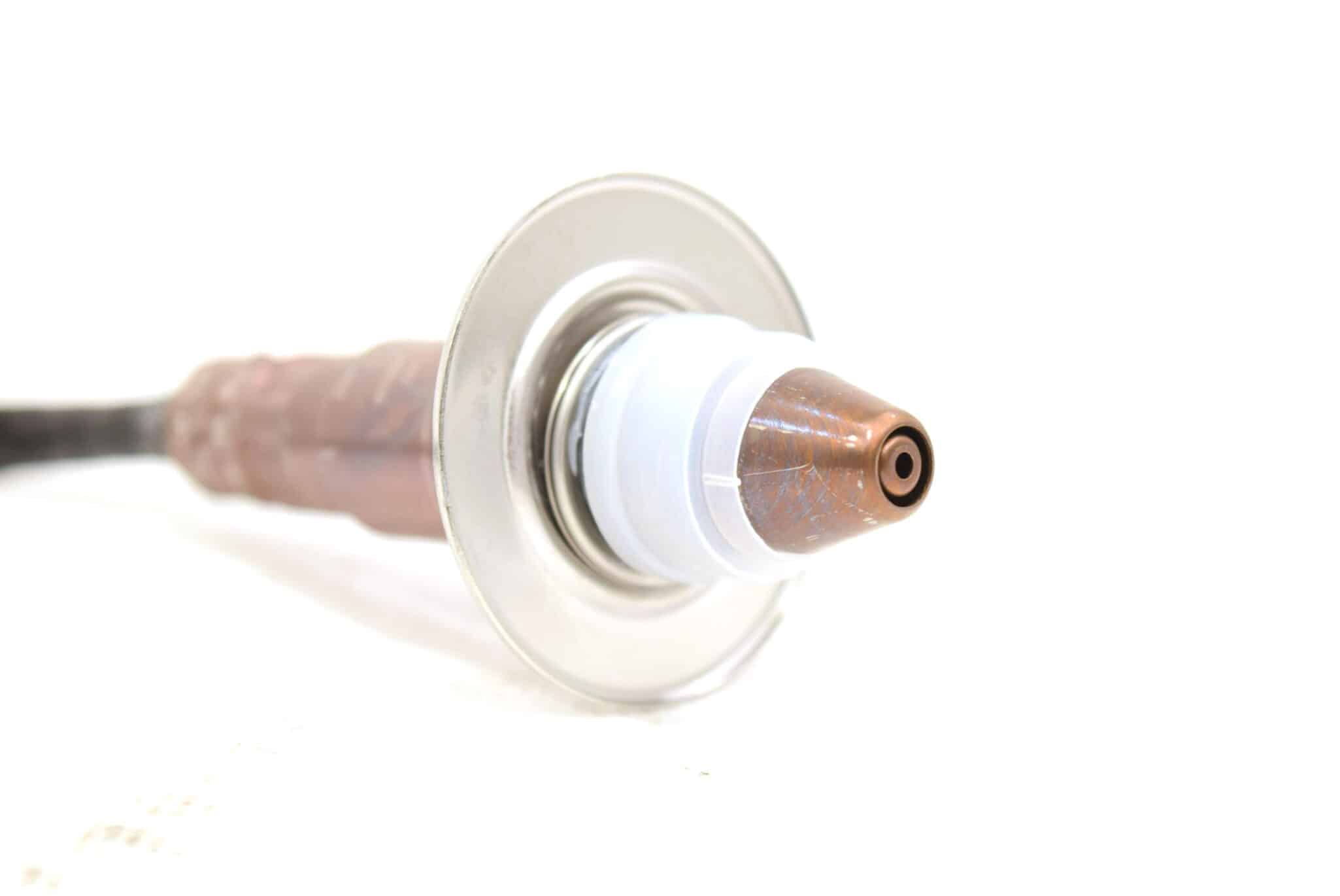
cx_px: 670
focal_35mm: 82
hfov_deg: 24.6
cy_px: 448
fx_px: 3073
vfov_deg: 16.6
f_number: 5.6
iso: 400
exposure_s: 1/100
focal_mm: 55
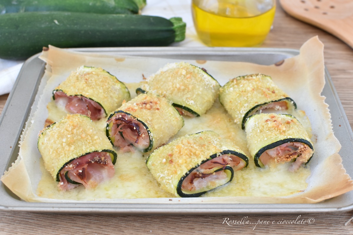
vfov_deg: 25.8
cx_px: 176
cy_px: 118
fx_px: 515
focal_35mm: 52
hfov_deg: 37.9
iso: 800
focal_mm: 35
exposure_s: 1/15
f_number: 5.6
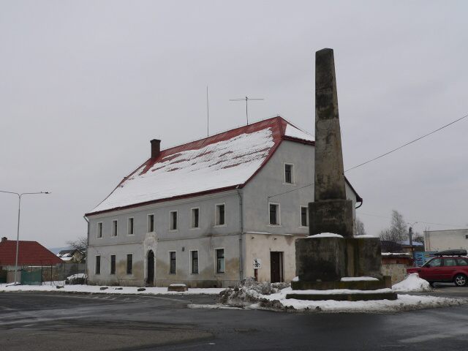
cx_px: 234
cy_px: 176
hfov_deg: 44.8
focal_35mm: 42
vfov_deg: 34.3
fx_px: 568
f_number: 4.6
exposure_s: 1/500
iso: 80
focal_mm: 6.9
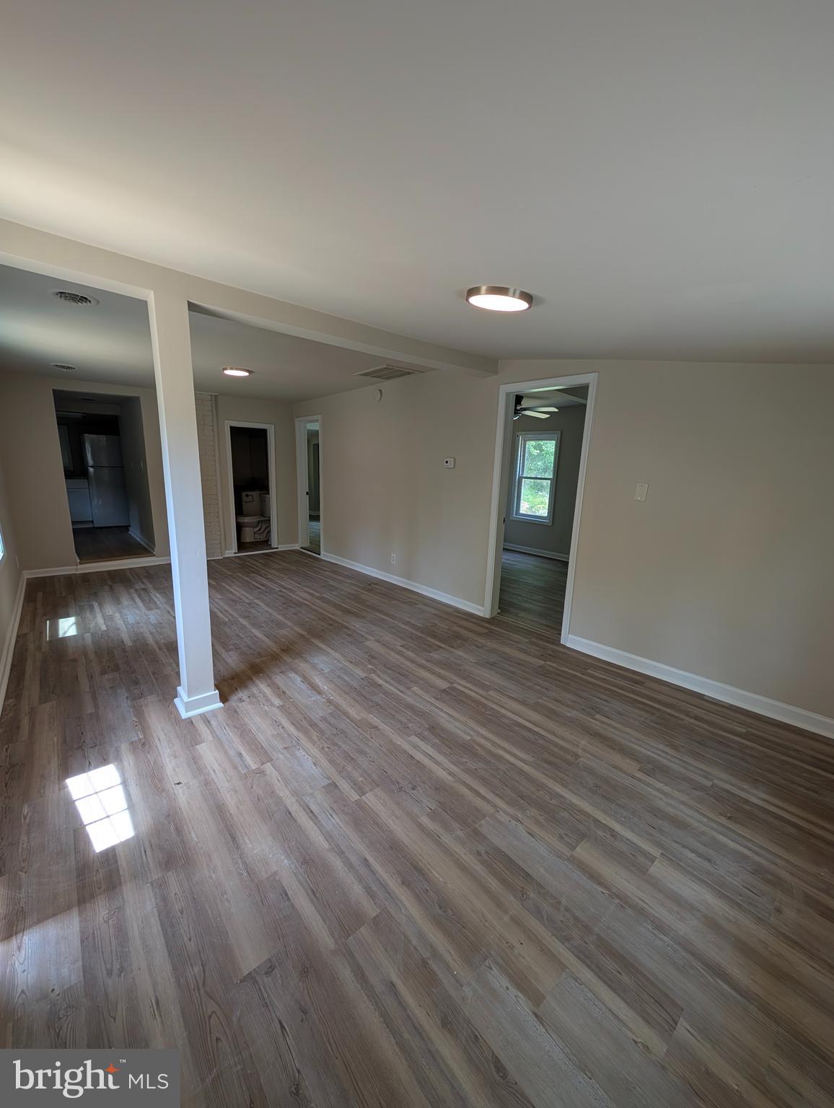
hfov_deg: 94.6
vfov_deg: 110.5
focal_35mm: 12
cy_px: 554
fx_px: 385
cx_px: 417
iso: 53
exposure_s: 1/126
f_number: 1.7
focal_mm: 2.02
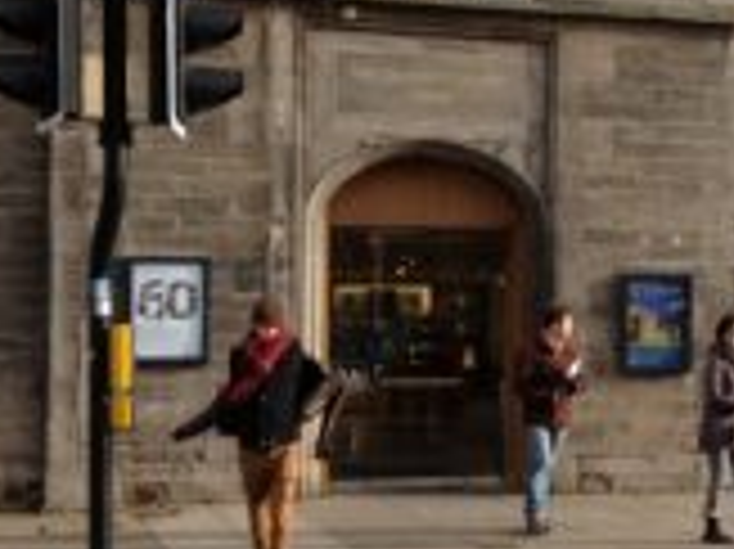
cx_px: 716
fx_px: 1822
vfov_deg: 17.1
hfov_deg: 22.0
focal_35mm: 86
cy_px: 320
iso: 50
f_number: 2.4
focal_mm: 4.28
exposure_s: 1/690
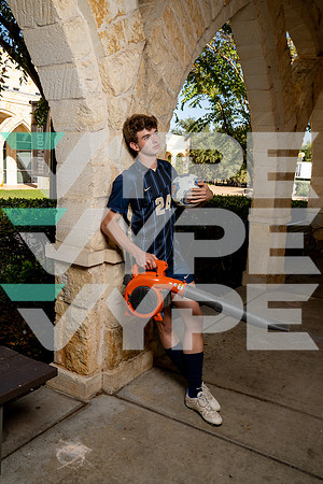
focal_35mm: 30
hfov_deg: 43.6
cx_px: 162
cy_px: 242
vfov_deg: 61.9
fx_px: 404
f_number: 7.1
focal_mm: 30
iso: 100
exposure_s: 1/250
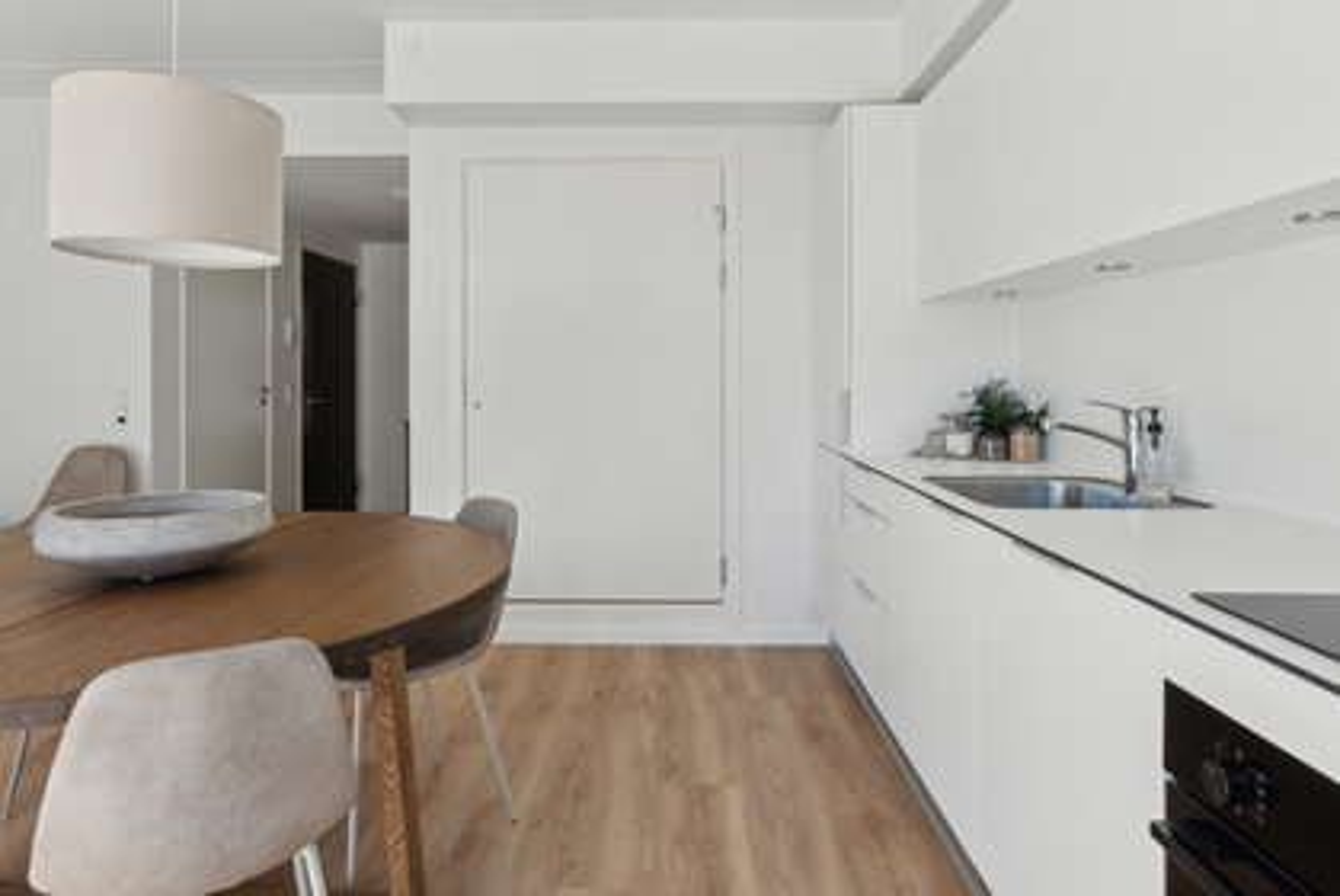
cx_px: 670
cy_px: 448
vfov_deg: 57.9
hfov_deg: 79.2
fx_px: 810
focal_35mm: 22
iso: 200
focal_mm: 14.5
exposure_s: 1/100
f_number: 8
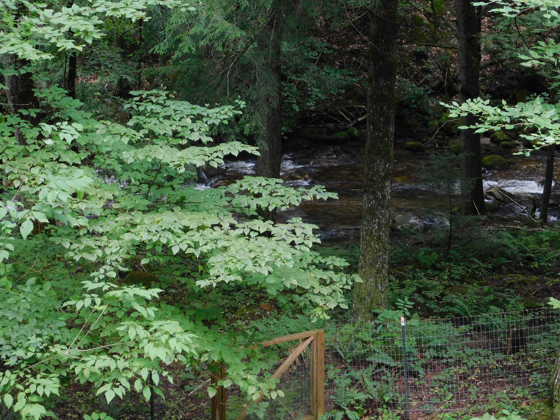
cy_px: 210
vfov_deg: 18.4
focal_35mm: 80
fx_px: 1294
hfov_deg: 24.4
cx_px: 280
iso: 400
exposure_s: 1/60
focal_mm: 14.2
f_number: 4.4
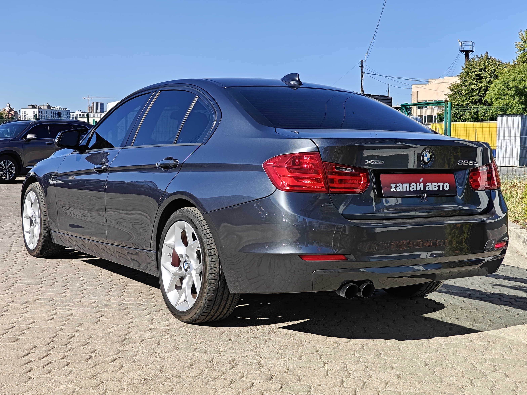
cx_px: 264
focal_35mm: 47
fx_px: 716
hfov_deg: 40.4
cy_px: 198
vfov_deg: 30.9
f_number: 2
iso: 50
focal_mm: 7.08
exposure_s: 1/1431
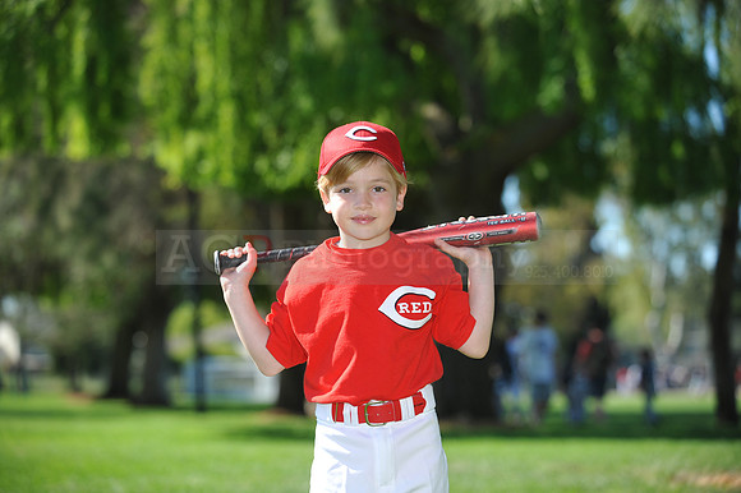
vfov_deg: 13.0
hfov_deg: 19.5
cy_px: 246
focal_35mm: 105
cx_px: 370
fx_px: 2160
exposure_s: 1/1000
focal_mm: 105
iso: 200
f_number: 4
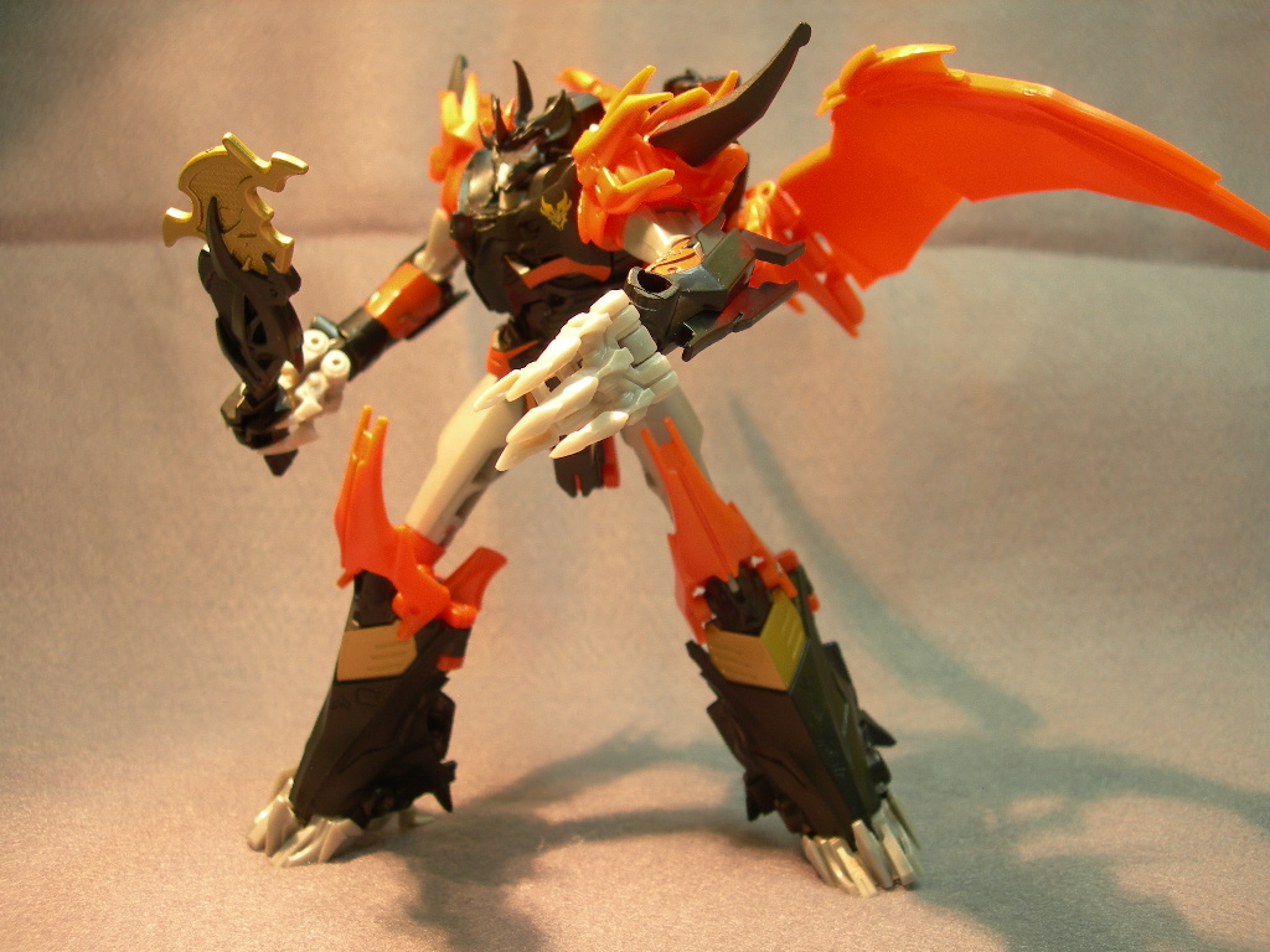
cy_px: 476
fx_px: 1394
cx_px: 635
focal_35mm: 38
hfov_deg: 49.0
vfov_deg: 37.7
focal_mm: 7.8
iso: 50
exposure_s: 1/9.9
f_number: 2.8
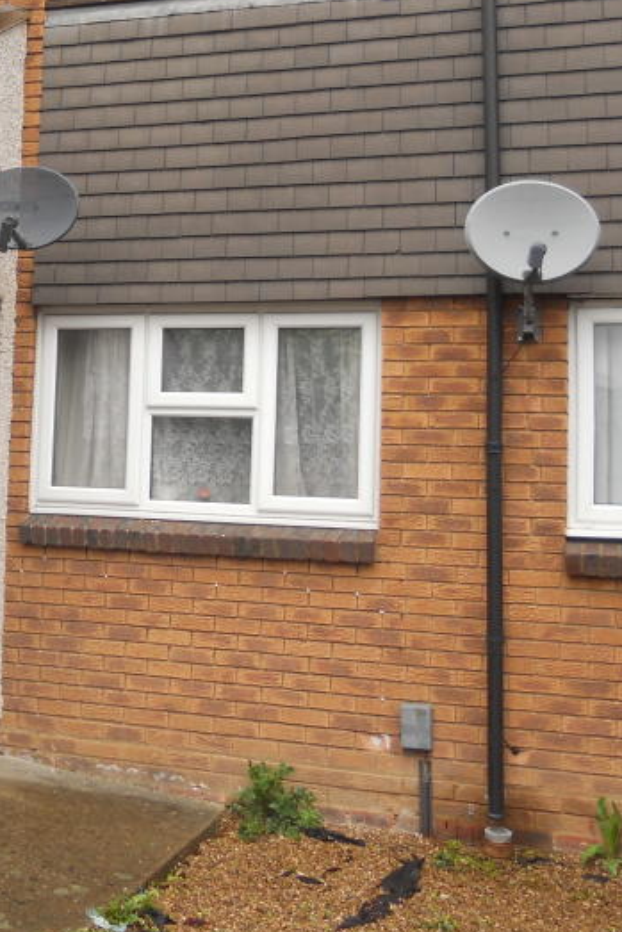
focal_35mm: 55
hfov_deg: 24.0
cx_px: 68
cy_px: 273
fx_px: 1424
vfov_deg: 35.7
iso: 80
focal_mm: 4.9
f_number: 3.2
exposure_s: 1/100
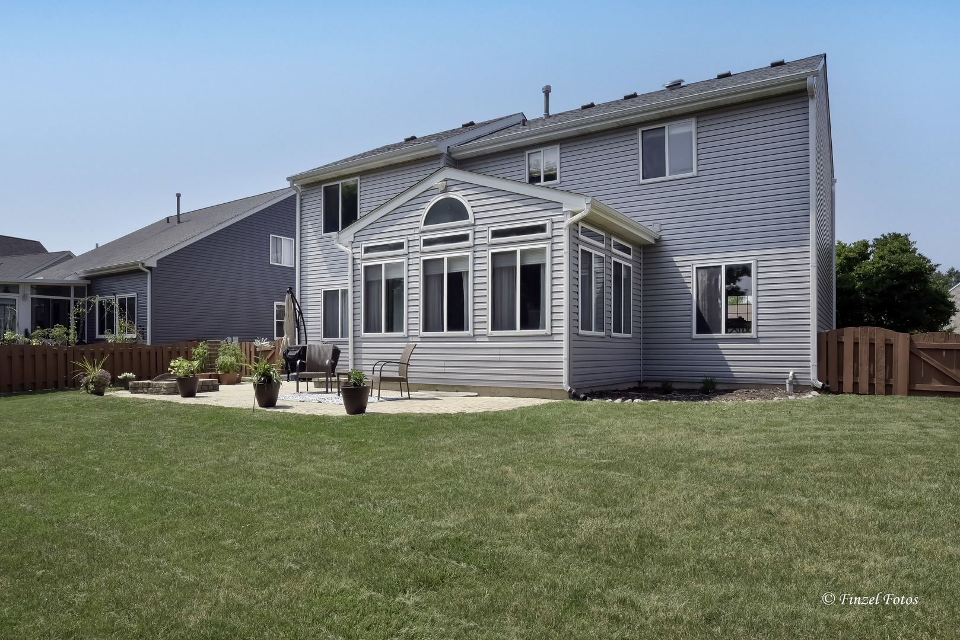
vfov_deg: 57.3
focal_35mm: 22
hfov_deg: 78.6
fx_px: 587
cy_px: 320
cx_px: 480
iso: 125
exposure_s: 1/200
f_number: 11
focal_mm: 22
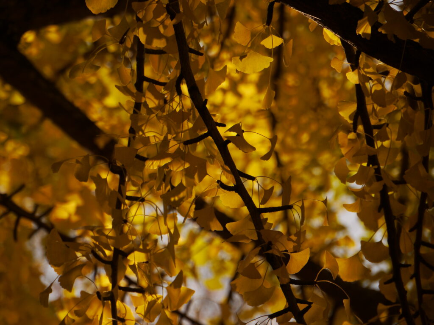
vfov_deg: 5.7
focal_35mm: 262
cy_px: 162
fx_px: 3285
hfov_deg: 7.6
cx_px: 217
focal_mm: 131
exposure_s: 1/200
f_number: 5.8
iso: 100
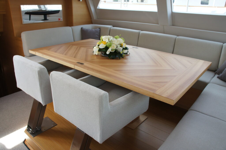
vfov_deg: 47.8
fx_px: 169
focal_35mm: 27
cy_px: 75
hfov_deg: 67.4
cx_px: 113
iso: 400
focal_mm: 18
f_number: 4
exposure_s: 1/160
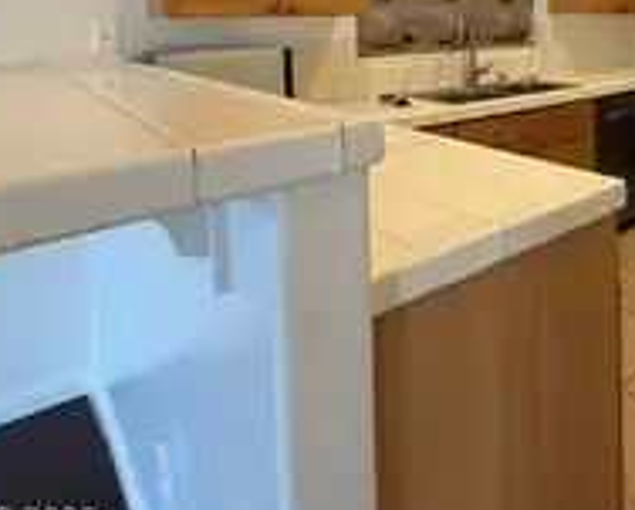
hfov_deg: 49.7
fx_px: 546
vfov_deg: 44.6
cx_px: 628
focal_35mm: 29
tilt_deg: -1.7
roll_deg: +0.9
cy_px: 34
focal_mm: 2.22
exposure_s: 1/60
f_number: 2.2
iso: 200
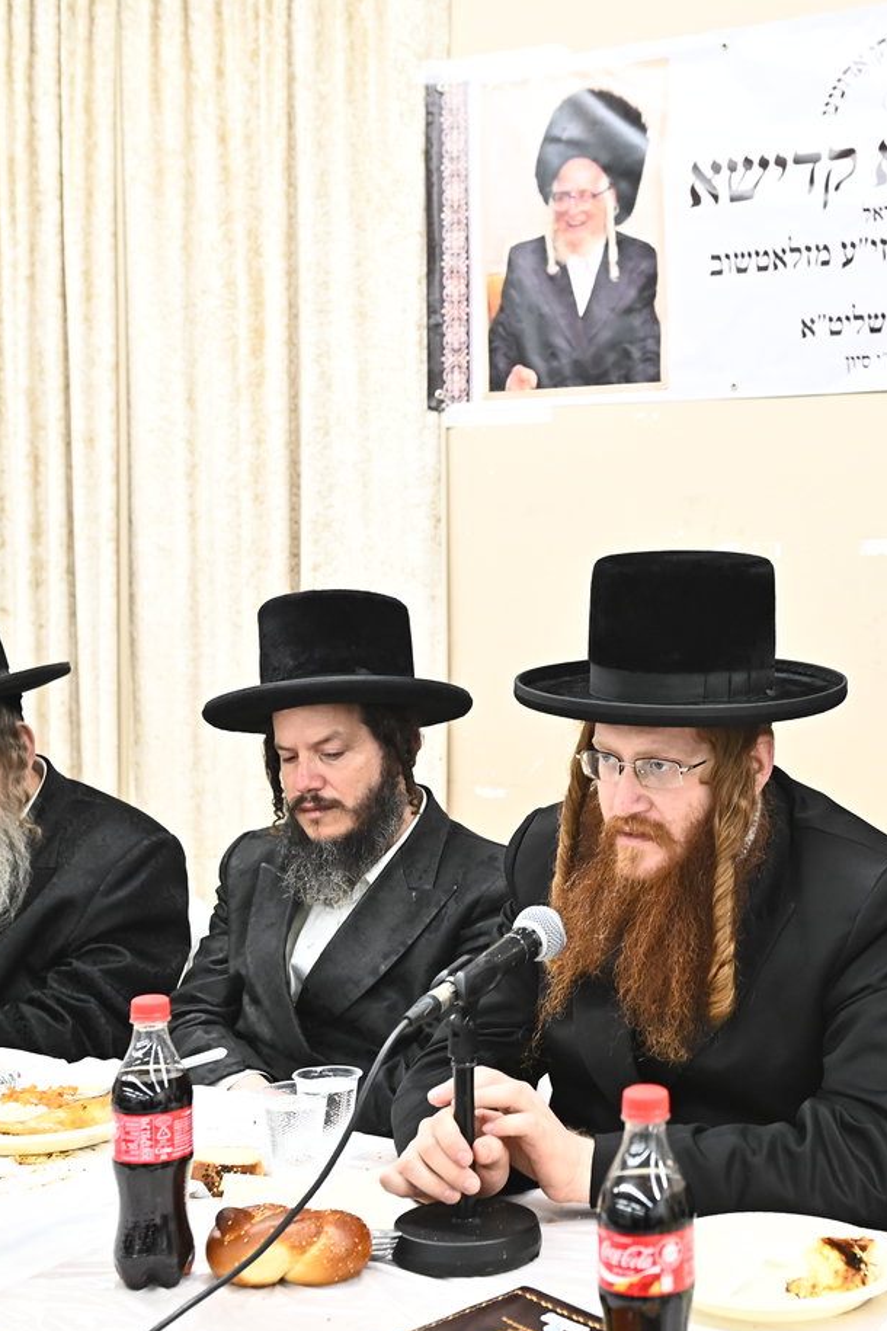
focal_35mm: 52
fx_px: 1922
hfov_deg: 25.6
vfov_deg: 38.2
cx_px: 678
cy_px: 676
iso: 2500
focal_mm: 34
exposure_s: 1/125
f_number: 4
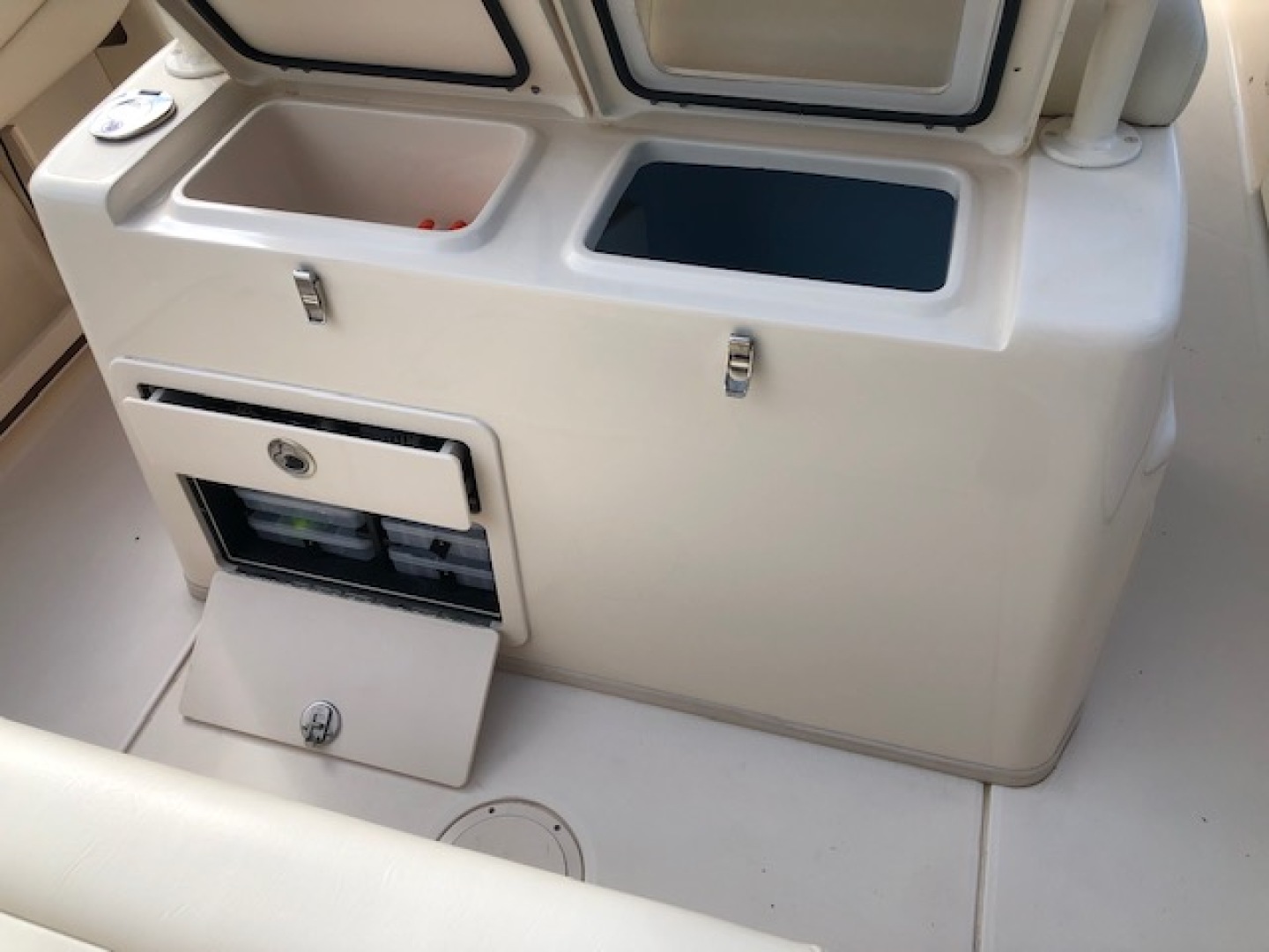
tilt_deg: -45.2
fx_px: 1026
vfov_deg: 49.7
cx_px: 634
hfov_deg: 63.4
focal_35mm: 28
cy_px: 476
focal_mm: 3.99
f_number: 1.8
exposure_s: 1/1389
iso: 20
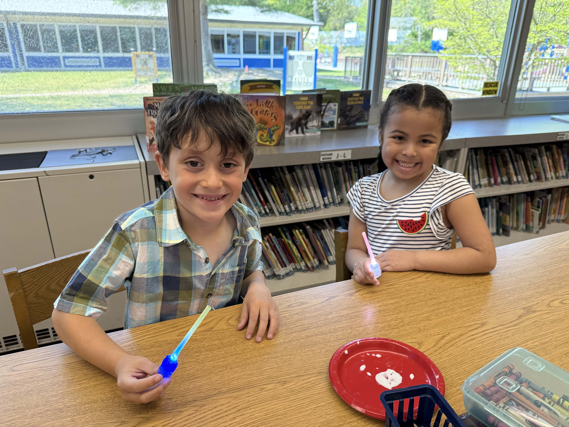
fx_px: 394
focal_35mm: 24
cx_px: 284
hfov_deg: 71.6
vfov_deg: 56.8
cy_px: 214
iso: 400
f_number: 1.78
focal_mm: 6.76
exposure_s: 1/215
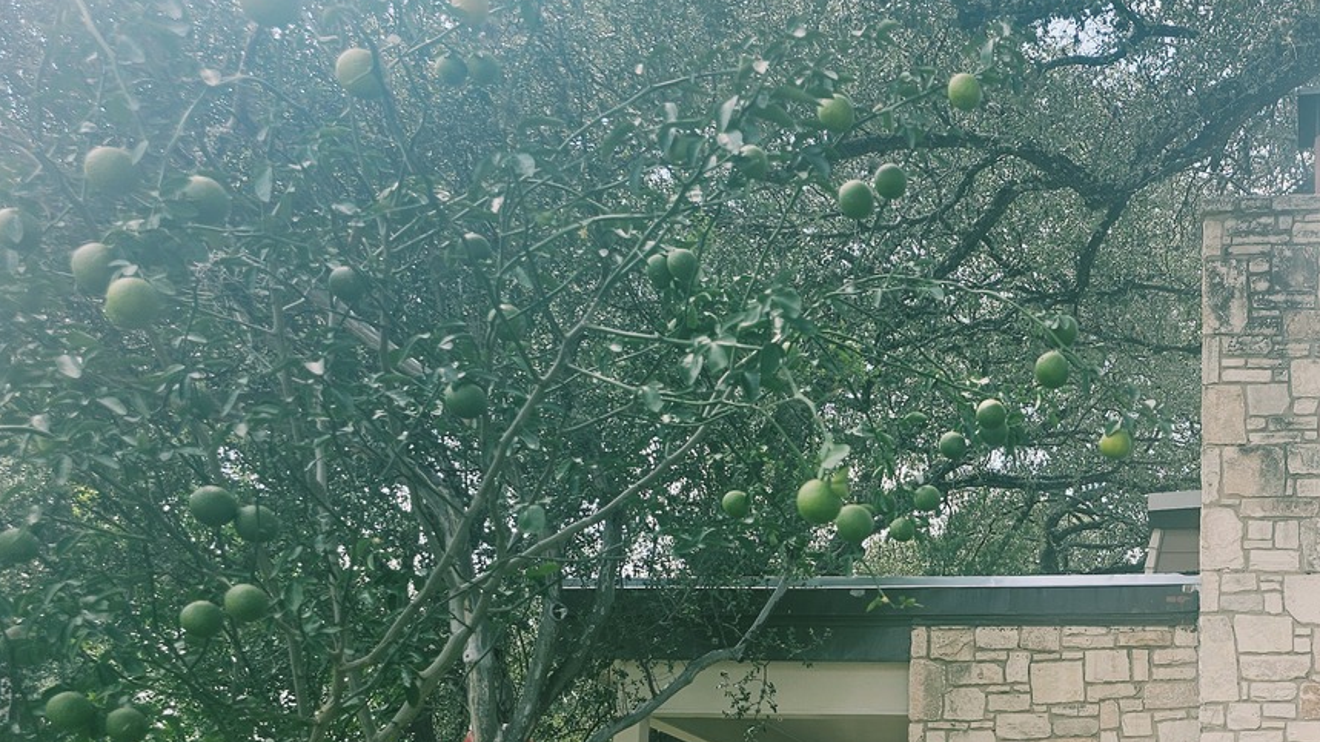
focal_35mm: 42
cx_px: 1103
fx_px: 1470
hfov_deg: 45.3
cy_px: 731
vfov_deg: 26.9
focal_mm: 6.3
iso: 12
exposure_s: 1/180
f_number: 1.7
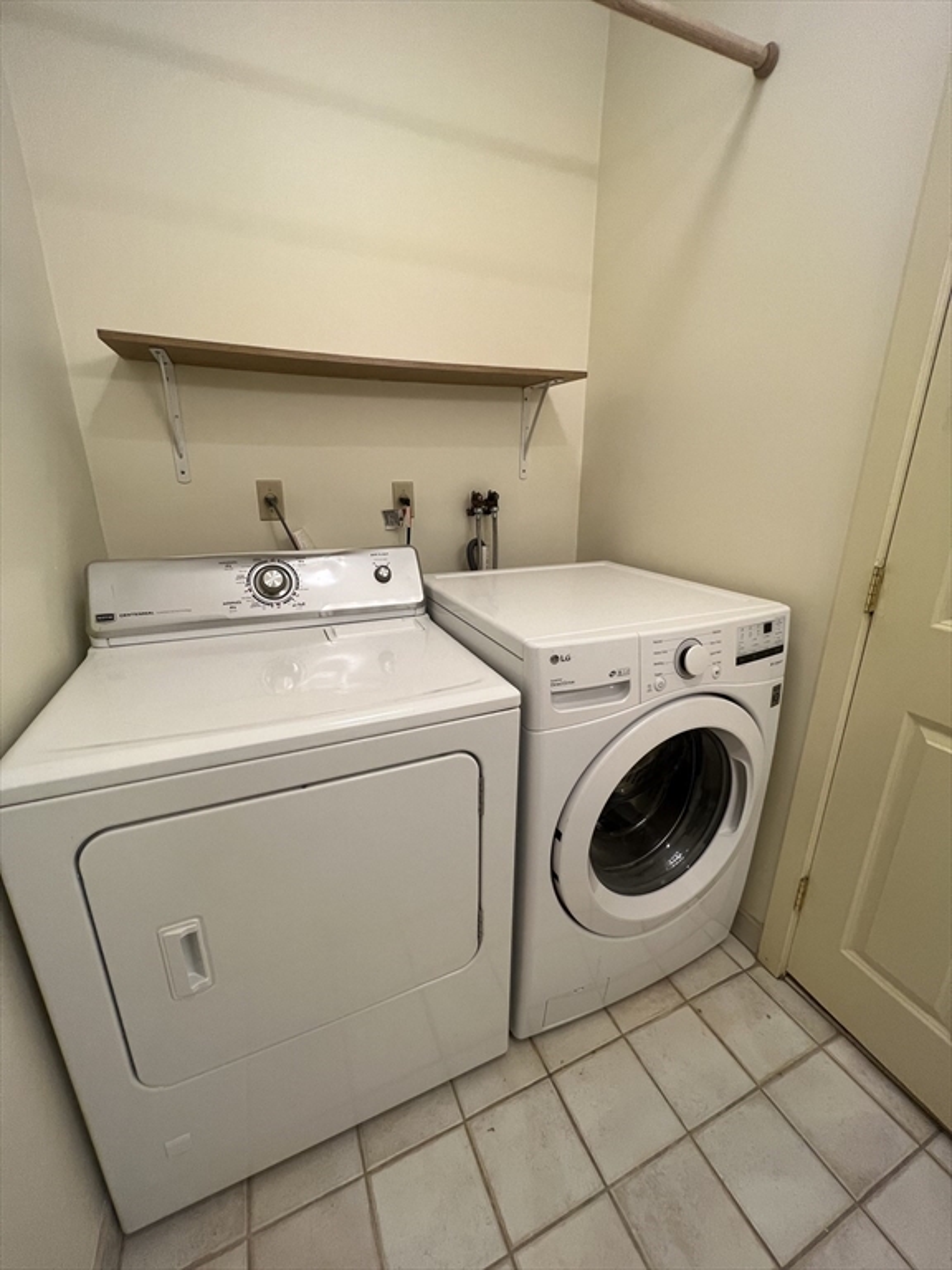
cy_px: 635
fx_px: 477
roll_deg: -1.8
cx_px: 476
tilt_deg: -16.3
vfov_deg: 106.2
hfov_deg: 89.9
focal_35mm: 13
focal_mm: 1.57
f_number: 1.8
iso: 125
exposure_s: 1/120
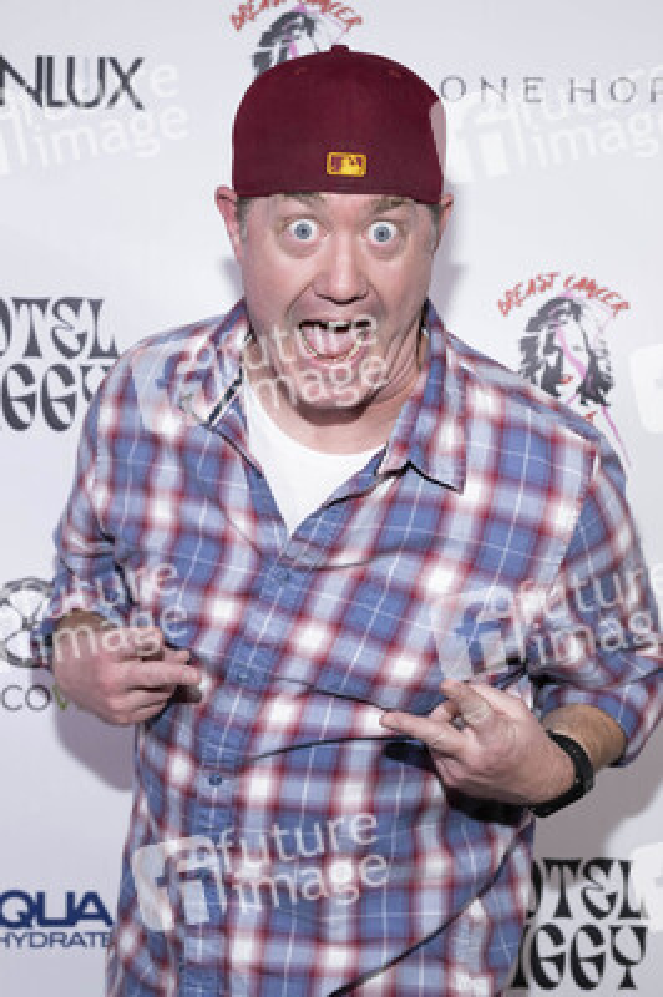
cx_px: 332
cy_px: 498
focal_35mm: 51
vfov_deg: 38.9
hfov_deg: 26.4
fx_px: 1411
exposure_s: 1/200
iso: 800
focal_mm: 51
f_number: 5.6
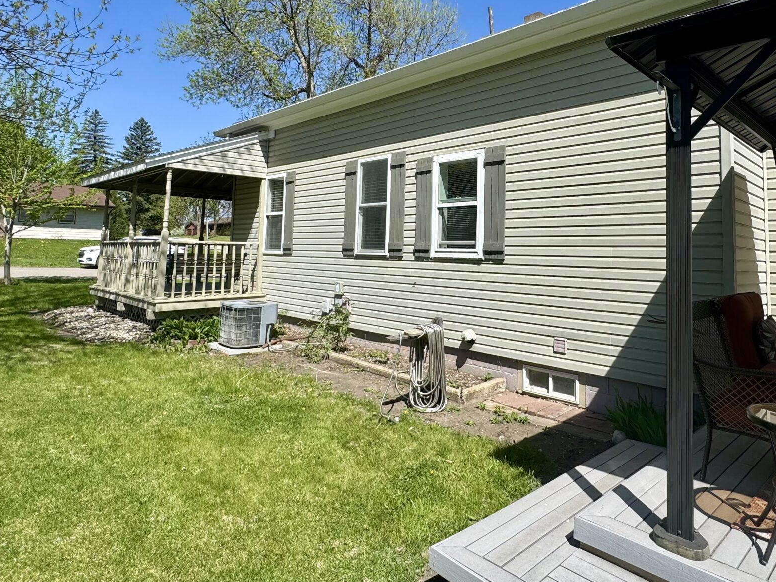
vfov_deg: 58.0
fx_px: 516
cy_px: 210
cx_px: 442
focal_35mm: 23
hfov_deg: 73.5
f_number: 2.2
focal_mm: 2.22
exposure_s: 1/2083
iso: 50
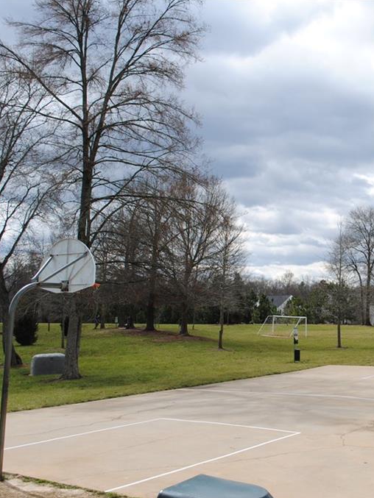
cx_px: 347
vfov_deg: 39.7
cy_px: 249
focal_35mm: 48
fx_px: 691
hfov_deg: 28.9
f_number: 8
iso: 100
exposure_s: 1/250
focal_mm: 22
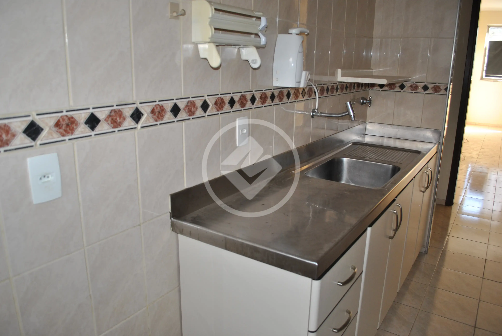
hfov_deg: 67.3
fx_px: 377
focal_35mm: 27
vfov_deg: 48.0
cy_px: 168
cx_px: 251
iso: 200
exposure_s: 1/60
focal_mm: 18
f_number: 3.5
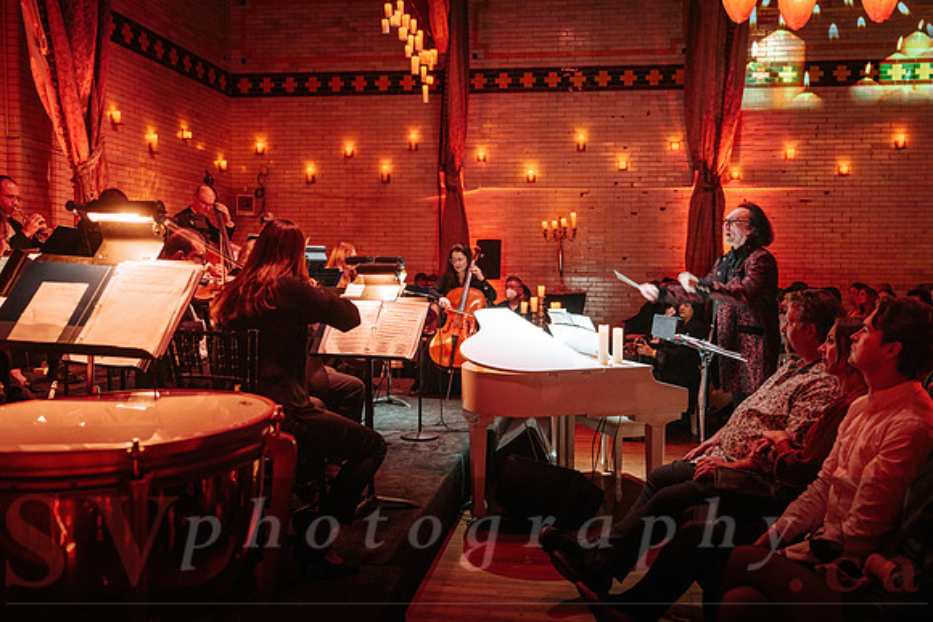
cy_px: 311
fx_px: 805
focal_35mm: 31
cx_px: 476
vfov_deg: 42.3
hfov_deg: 60.2
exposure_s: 1/60
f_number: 2.8
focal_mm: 30
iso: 1600
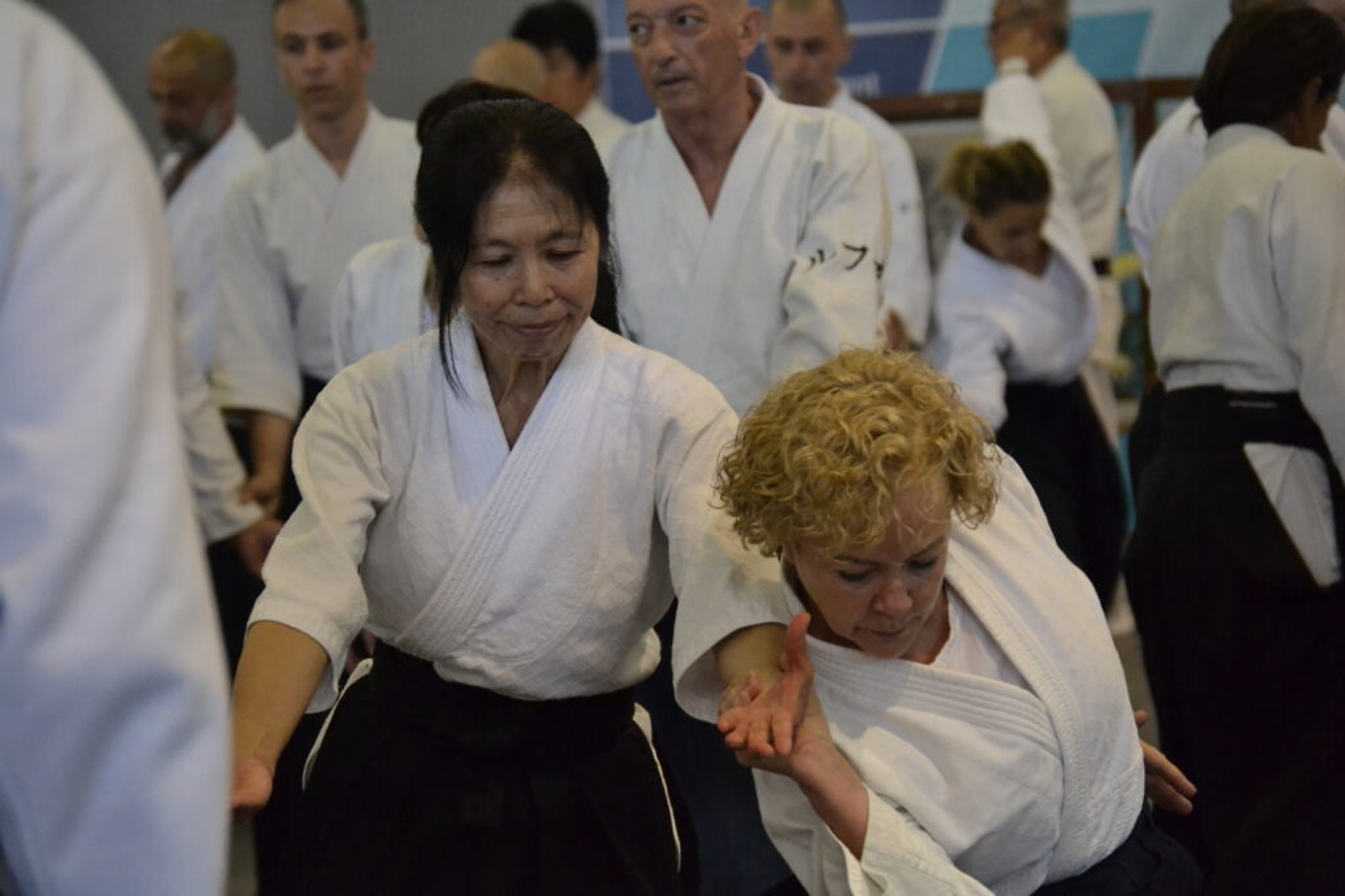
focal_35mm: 150
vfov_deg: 9.2
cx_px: 672
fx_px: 5605
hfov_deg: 13.7
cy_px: 448
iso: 3200
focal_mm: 100
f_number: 4.8
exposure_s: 1/320
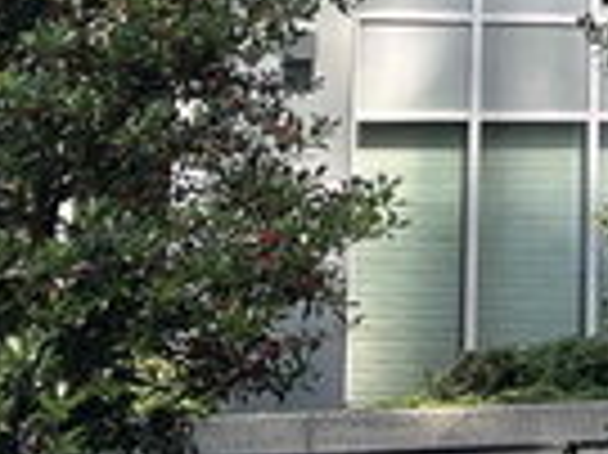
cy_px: -306
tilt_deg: +15.0
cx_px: 1054
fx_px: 2702
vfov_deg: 9.3
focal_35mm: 154
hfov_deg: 11.9
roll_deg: +2.3
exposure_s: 1/434
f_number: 1.5
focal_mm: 5.7
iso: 50
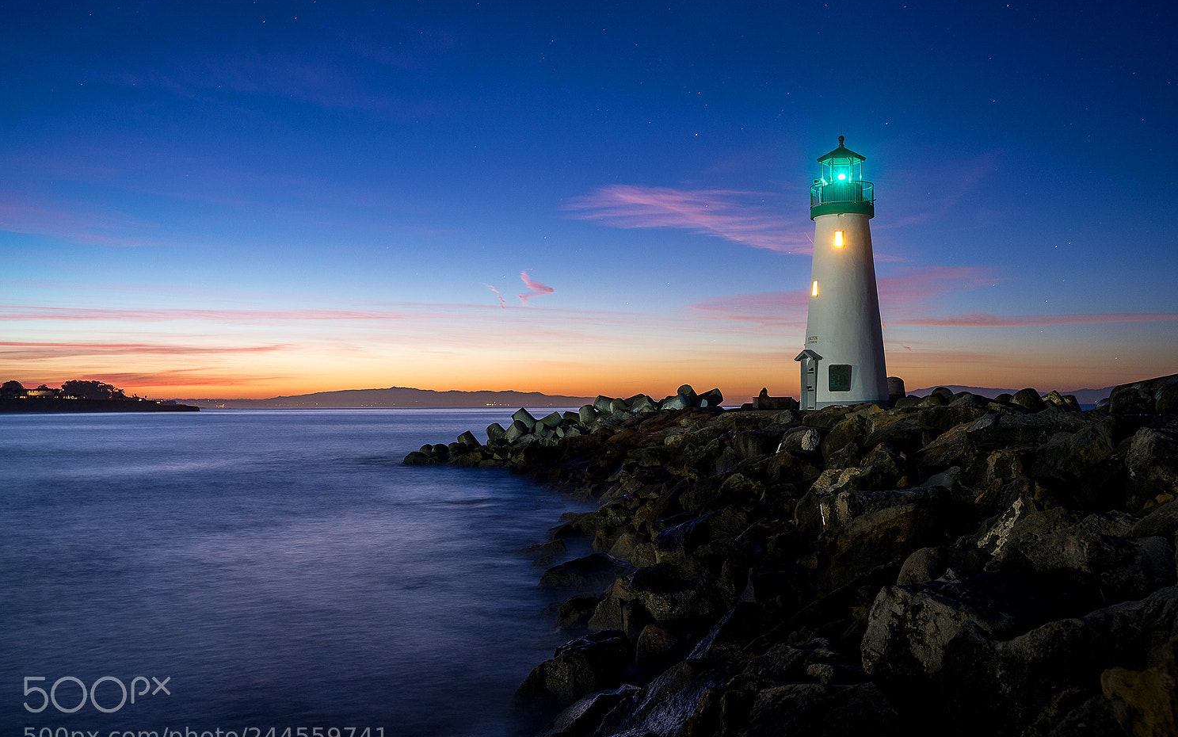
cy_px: 376
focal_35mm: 34
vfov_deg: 37.3
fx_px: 1092
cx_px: 608
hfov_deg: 56.7
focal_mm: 31
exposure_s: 15
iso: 400
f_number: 5.6
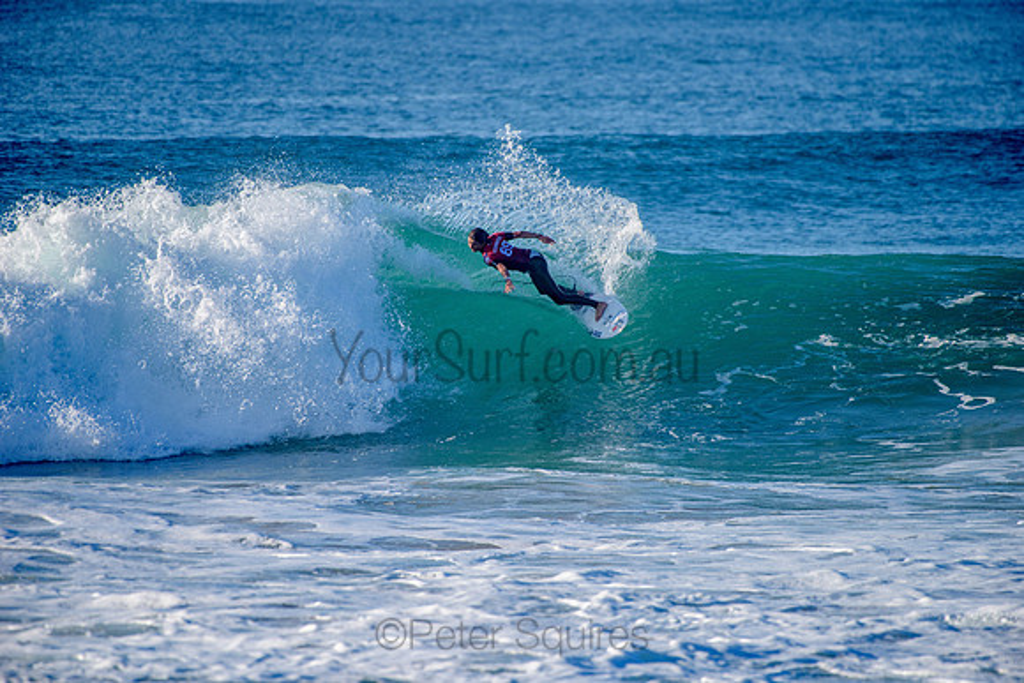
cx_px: 512
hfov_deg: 4.1
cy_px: 342
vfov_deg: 2.8
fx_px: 14225
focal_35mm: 500
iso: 220
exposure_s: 1/1600
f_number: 5.6
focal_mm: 500
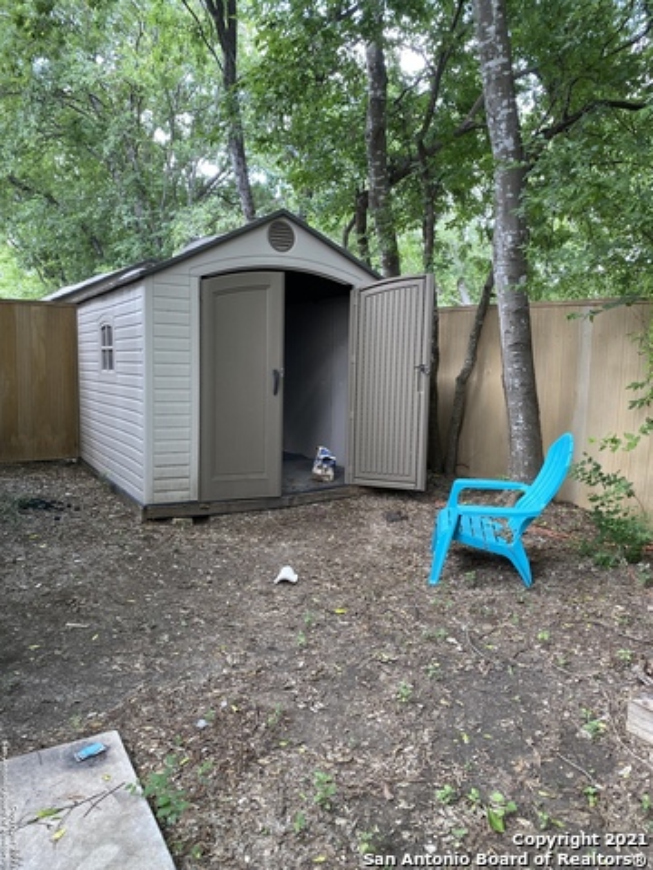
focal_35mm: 26
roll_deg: -1.2
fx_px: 654
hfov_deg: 53.1
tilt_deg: -5.3
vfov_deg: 67.3
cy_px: 435
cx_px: 326
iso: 125
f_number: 1.8
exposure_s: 1/121
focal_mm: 4.25
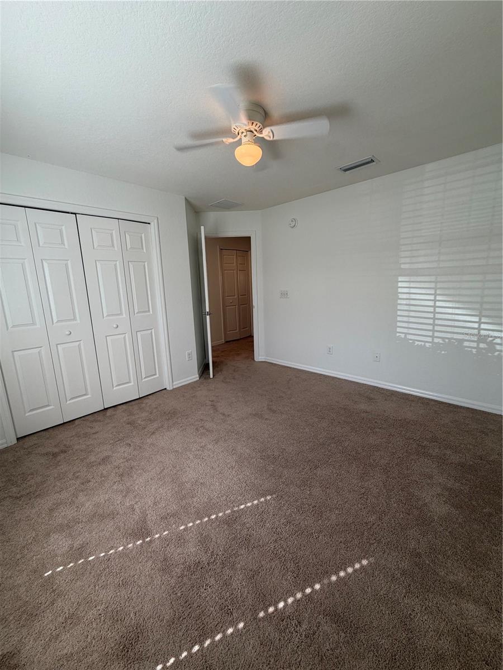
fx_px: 271
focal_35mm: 14
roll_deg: +1.5
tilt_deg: -10.9
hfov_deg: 85.7
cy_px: 335
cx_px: 252
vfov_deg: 102.1
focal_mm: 2.22
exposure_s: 1/120
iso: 50
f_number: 2.2
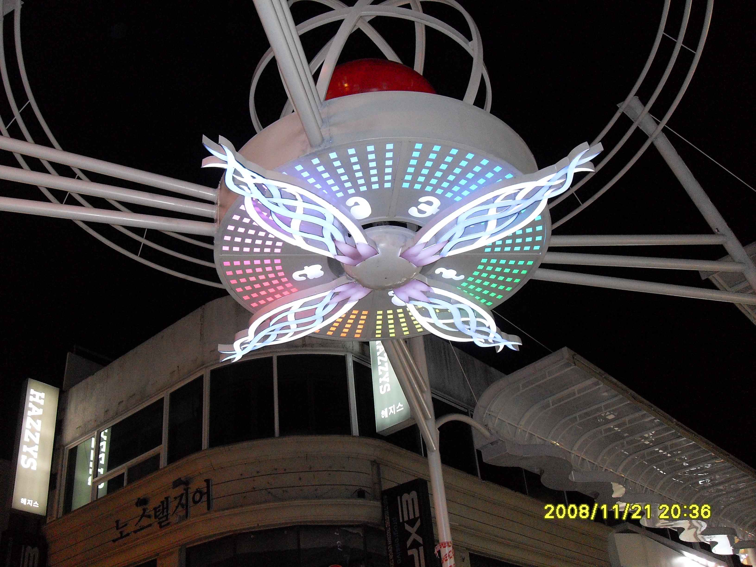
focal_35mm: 37
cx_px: 378
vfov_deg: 38.7
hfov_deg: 50.1
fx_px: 808
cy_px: 284
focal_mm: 6.3
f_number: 2.8
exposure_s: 1/45
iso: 240
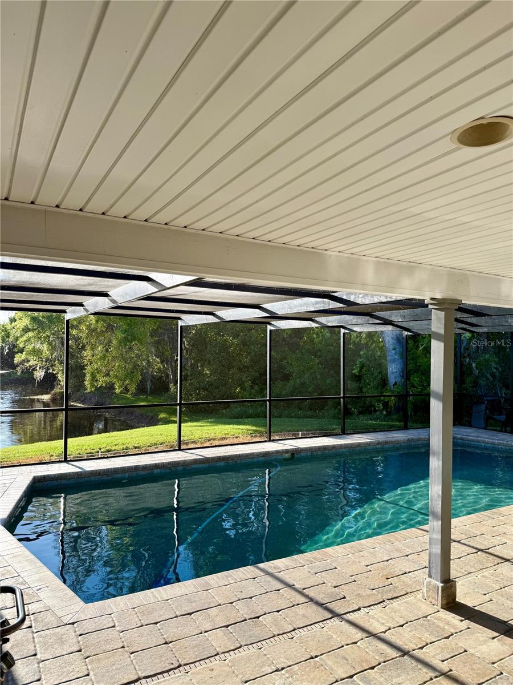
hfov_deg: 56.8
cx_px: 256
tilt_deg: +0.8
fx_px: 474
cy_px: 342
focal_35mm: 24
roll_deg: -1.1
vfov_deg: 71.6
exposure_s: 1/780
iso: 80
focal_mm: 6.76
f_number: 1.78
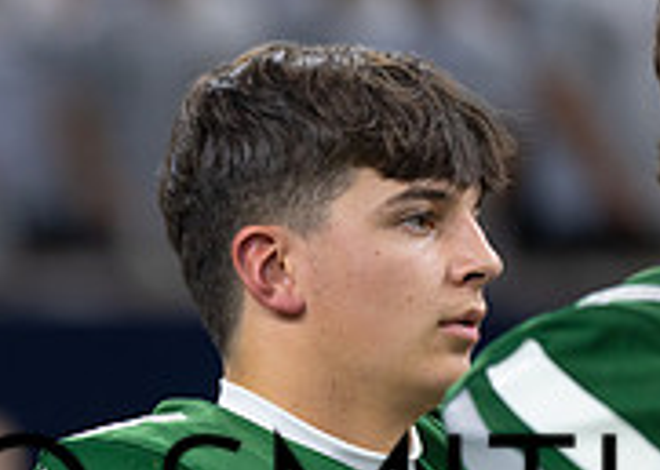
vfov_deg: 3.2
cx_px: -346
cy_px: 514
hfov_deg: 4.4
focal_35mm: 453
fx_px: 8485
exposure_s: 1/400
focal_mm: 135
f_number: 1.8
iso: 500
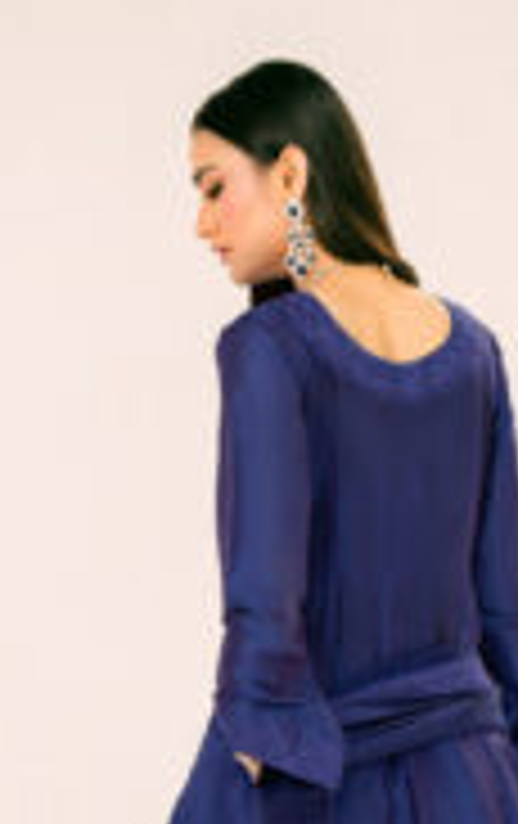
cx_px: 189
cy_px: 792
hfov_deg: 10.5
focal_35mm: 125
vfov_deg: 16.4
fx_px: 2812
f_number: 4
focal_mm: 50
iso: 100
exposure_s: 1/200
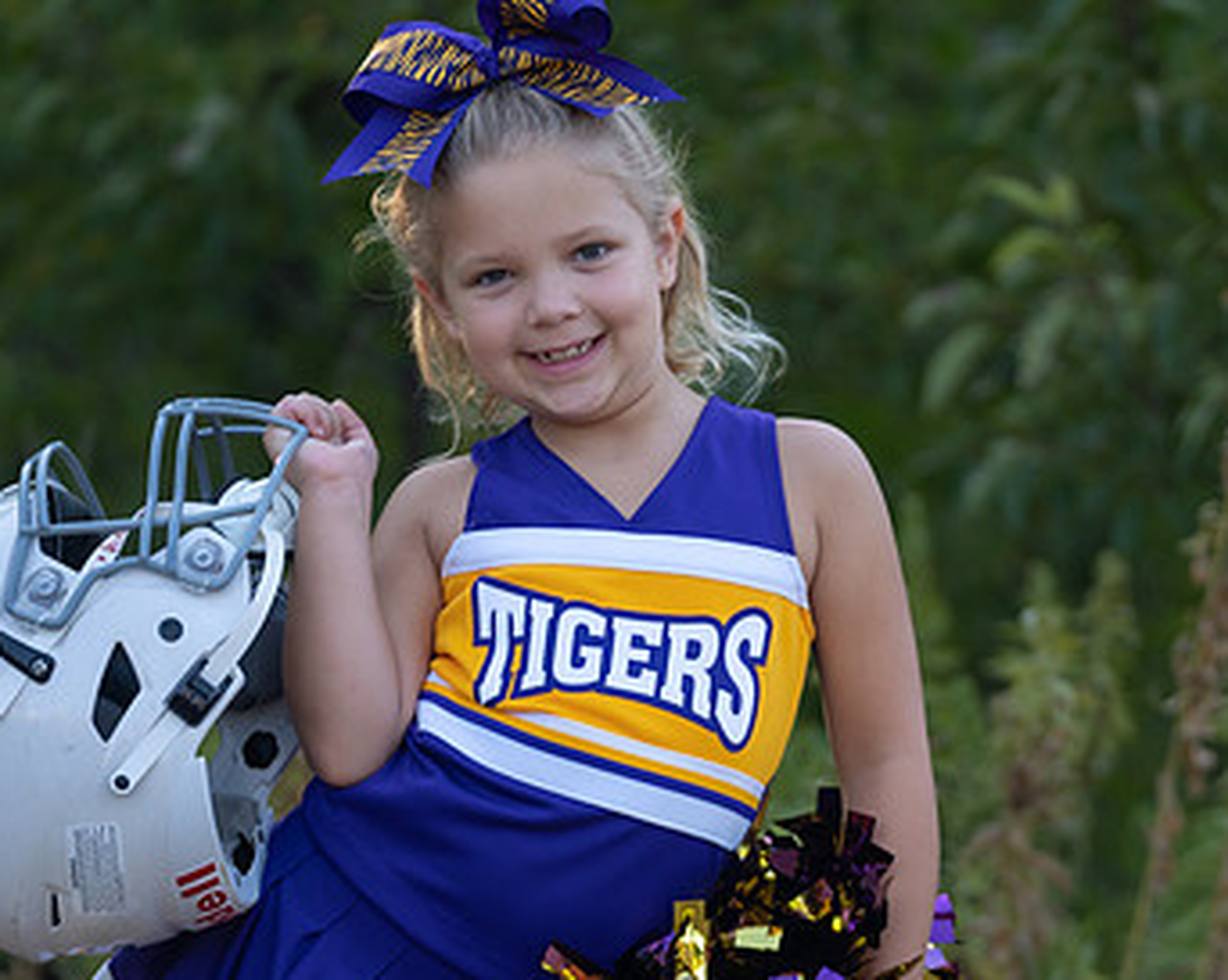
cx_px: 717
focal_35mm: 242
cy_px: 575
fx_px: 8788
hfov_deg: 8.0
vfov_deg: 6.4
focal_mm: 128
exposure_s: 1/320
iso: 125
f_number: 2.8
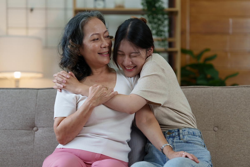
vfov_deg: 16.1
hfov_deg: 23.9
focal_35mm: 85
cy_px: 84
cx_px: 125
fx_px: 590
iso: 200
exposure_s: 1/200
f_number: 2
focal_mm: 85
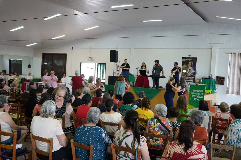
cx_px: 120
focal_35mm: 36
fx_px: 241
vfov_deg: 36.9
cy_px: 80
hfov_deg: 53.1
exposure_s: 1/160
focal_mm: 36
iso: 2000
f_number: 4.5
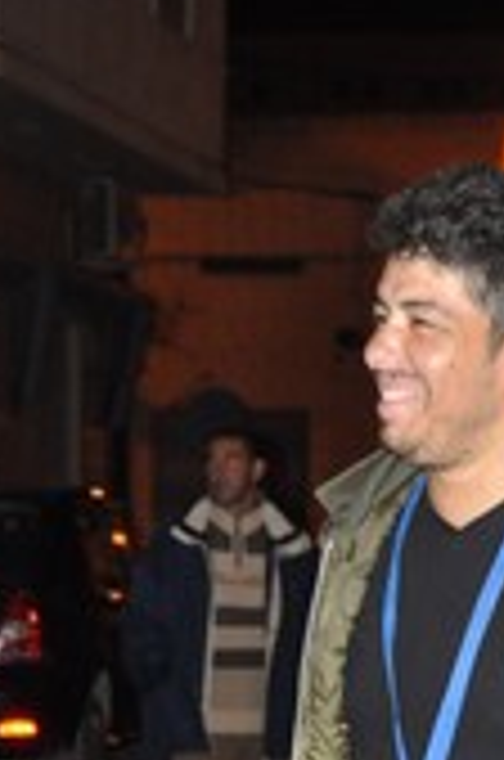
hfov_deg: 8.9
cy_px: 985
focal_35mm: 152
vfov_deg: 13.1
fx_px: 3205
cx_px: 497
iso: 800
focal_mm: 38
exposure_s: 1/60
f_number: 4.8
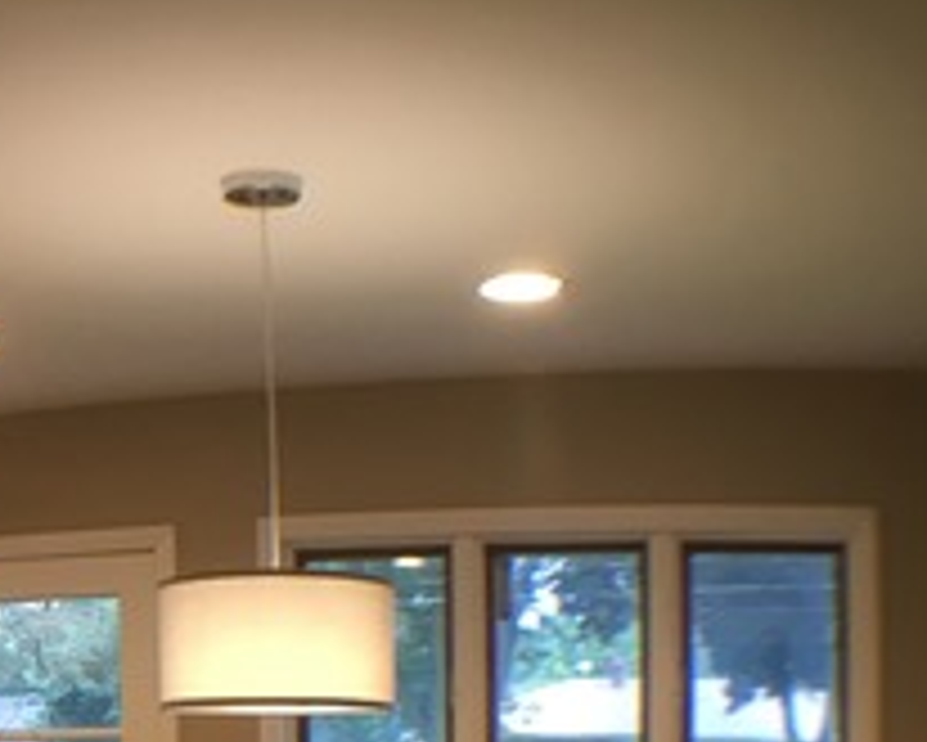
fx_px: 2415
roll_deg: +1.6
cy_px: 1057
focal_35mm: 88
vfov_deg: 16.2
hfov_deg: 20.5
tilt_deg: -9.0
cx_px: -140
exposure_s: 1/30
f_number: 2.2
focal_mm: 4.15
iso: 64
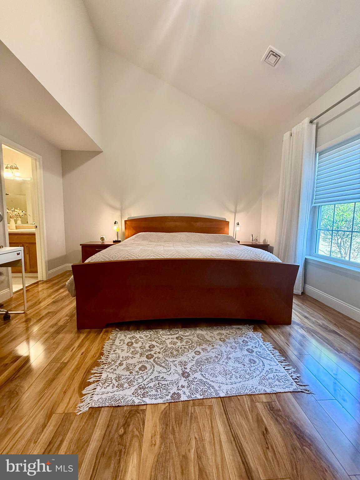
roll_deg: -0.3
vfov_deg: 102.1
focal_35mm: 14
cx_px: 180
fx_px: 194
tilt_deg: -4.8
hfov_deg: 85.7
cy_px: 240
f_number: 2.2
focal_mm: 2.22
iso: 400
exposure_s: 1/60
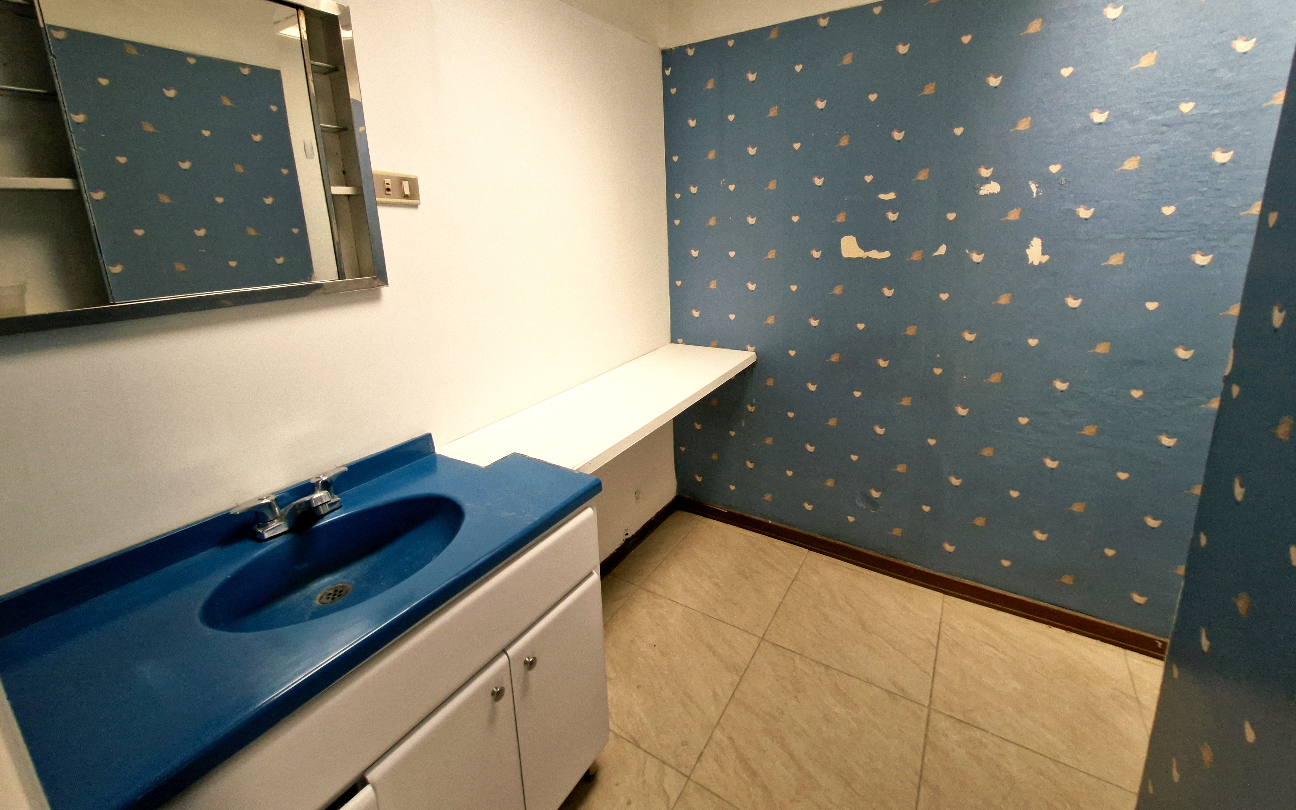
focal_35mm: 14
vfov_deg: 78.0
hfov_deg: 105.3
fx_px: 495
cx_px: 657
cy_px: 336
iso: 320
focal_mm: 1.74
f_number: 2.2
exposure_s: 1/40
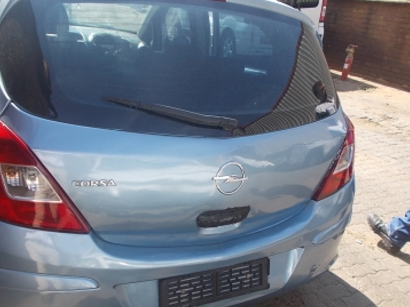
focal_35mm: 33
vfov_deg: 42.6
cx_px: 196
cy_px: 192
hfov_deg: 55.3
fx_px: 391
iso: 80
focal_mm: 4.6
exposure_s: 1/250
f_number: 3.2
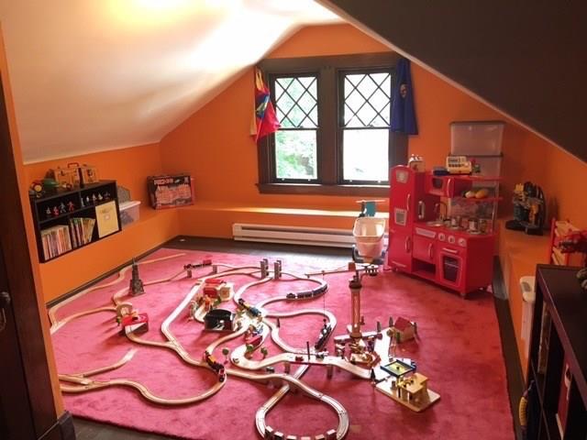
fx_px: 492
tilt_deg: -13.9
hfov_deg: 61.7
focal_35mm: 29
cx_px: 294
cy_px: 220
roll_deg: +2.1
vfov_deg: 48.2
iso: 50
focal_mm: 4.15
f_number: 2.2
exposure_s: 1/15
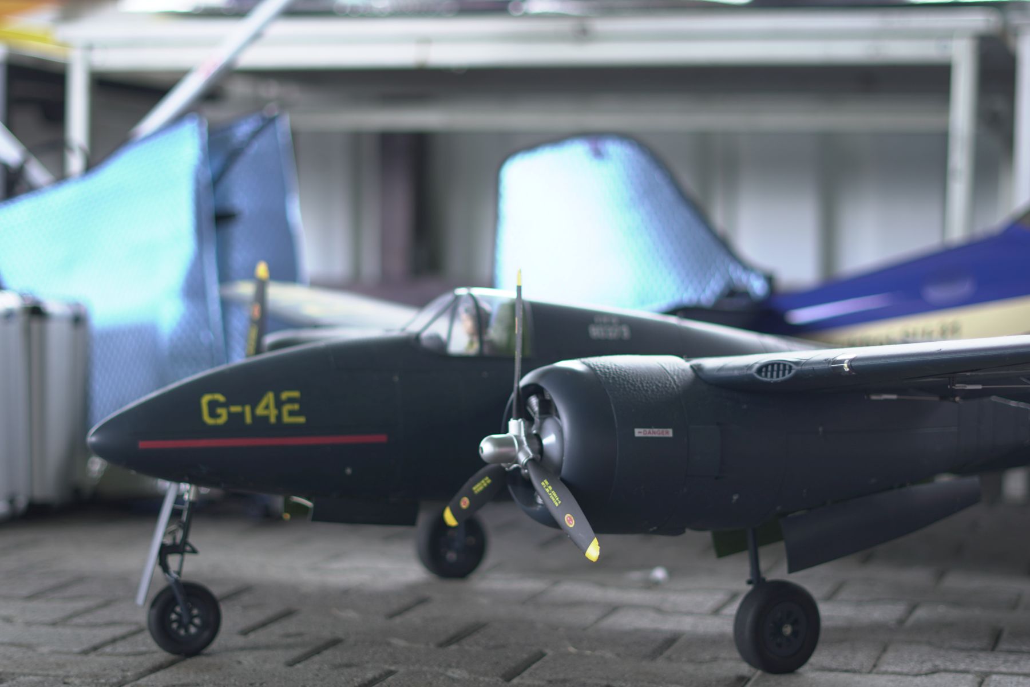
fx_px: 2146
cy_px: 344
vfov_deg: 18.2
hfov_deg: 27.0
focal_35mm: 75
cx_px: 515
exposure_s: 1/80
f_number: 1.8
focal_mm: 50
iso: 100
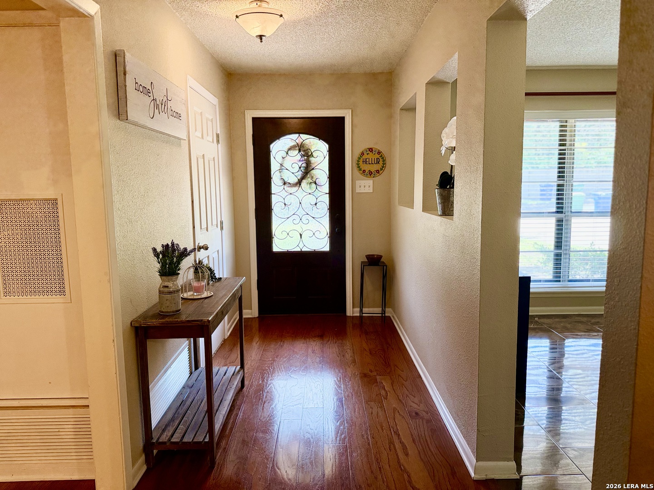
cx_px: 327
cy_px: 245
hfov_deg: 71.6
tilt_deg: -6.9
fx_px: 453
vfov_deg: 56.8
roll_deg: +1.4
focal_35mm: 24
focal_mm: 6.76
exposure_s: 1/120
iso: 320
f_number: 1.78
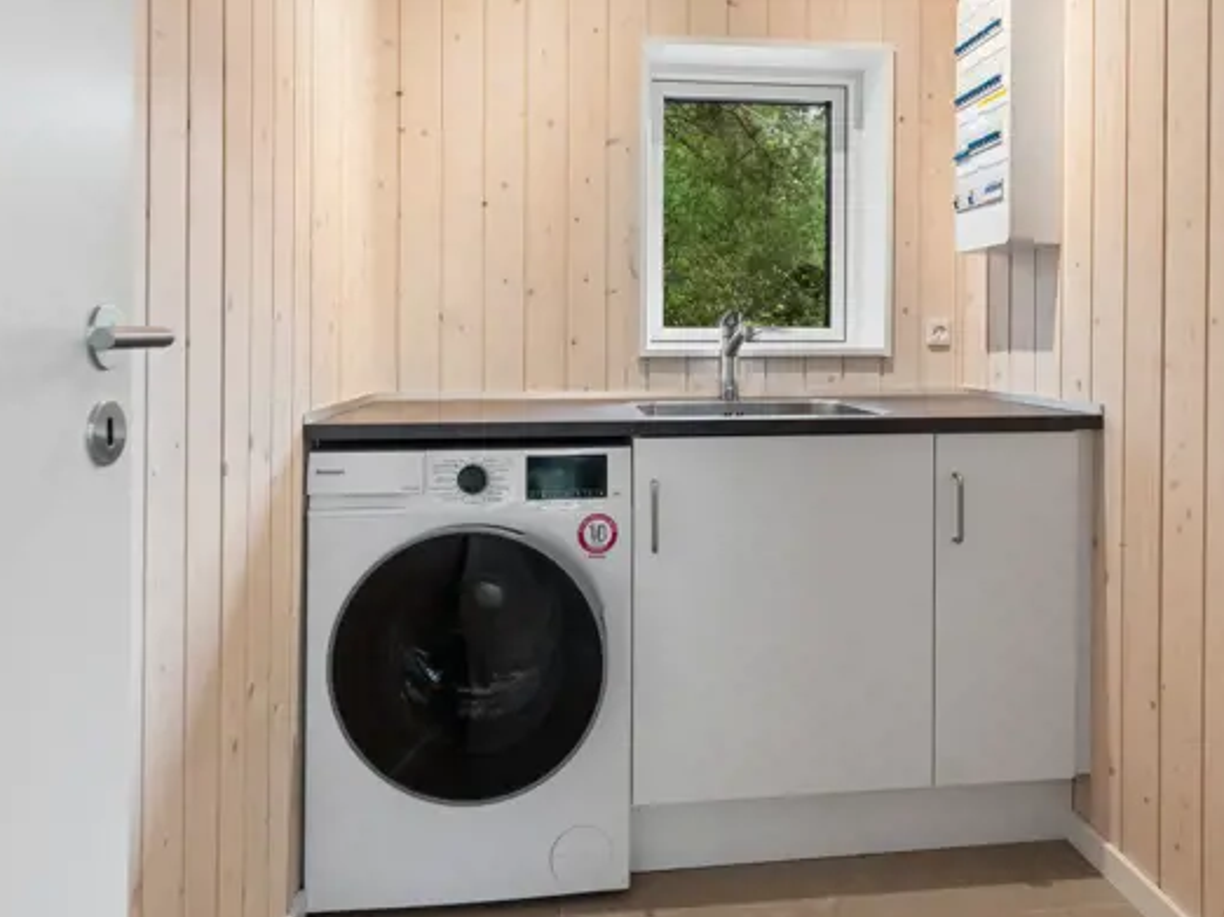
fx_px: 762
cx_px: 678
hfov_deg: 77.3
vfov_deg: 62.1
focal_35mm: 22
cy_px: 467
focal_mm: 13
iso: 200
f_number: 8
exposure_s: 1/4
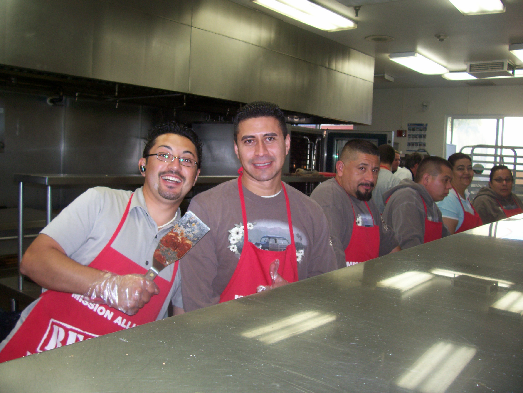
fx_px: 514
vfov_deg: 41.8
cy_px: 196
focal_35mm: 34
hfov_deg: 54.0
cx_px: 262
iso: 80
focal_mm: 5.6
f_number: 2.7
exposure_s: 1/64
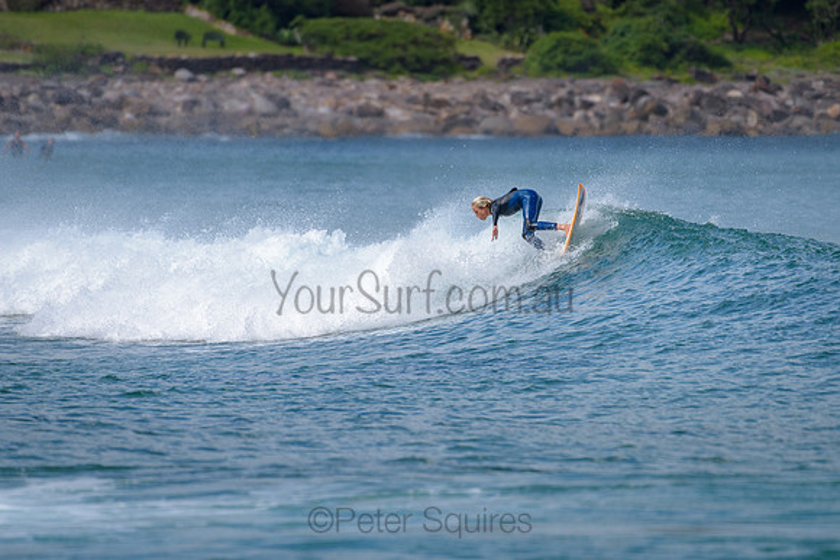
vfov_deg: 2.2
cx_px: 447
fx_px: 14298
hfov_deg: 3.4
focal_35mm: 613
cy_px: 252
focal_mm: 500
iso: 180
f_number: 5.6
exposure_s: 1/2000
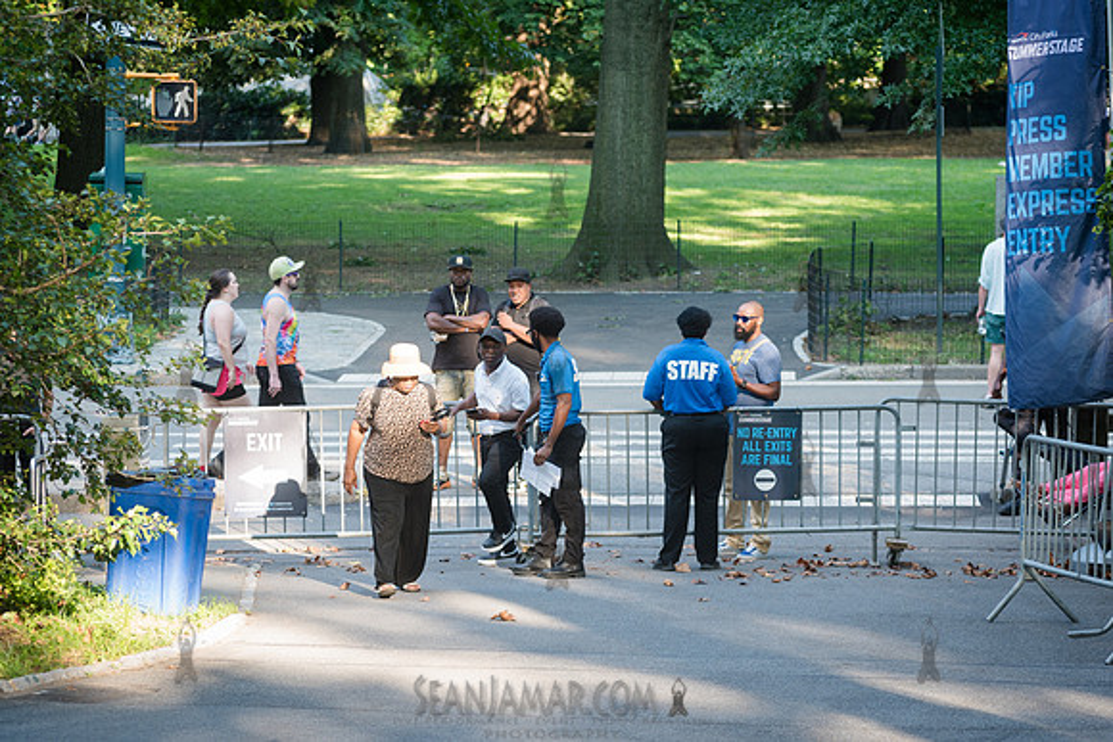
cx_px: 556
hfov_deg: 15.5
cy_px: 371
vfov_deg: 10.4
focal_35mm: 132
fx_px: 4096
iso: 500
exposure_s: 1/200
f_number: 4
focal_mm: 125
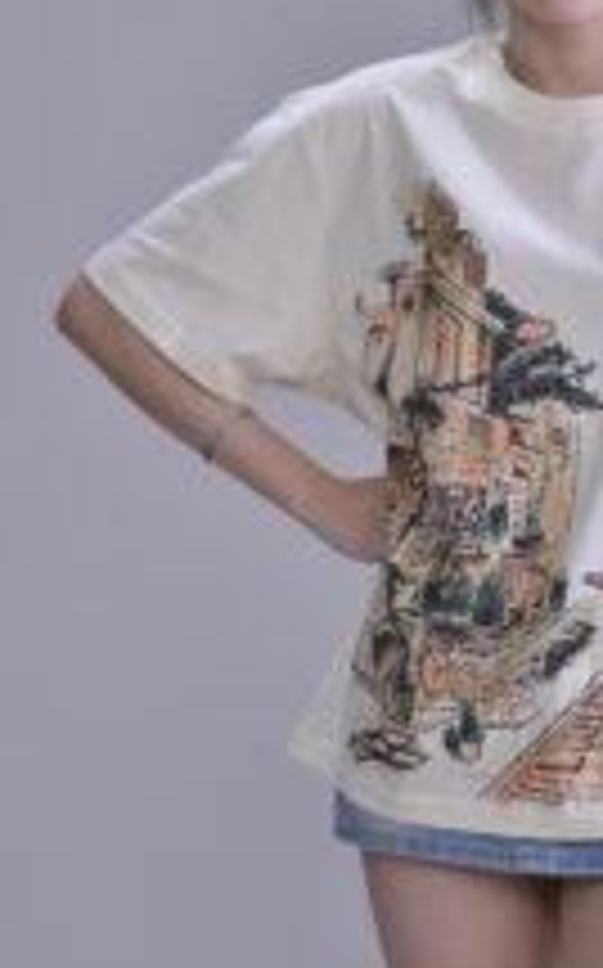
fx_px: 5796
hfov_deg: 5.9
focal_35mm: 220
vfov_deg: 9.5
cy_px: 347
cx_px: 565
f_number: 9
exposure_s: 1/200
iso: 400
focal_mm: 116
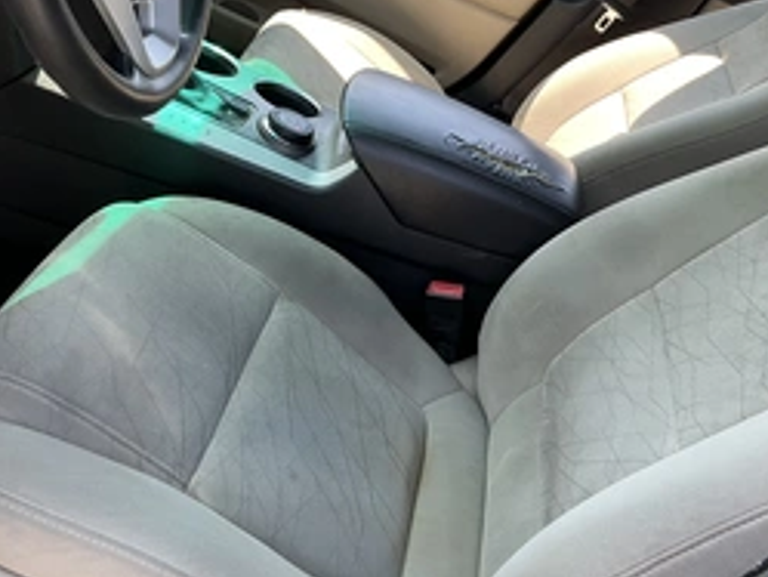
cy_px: 256
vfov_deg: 32.2
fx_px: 999
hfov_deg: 41.7
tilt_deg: -25.3
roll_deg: -35.7
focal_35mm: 45
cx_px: 487
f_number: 1.8
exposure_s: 1/122
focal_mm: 3
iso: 25
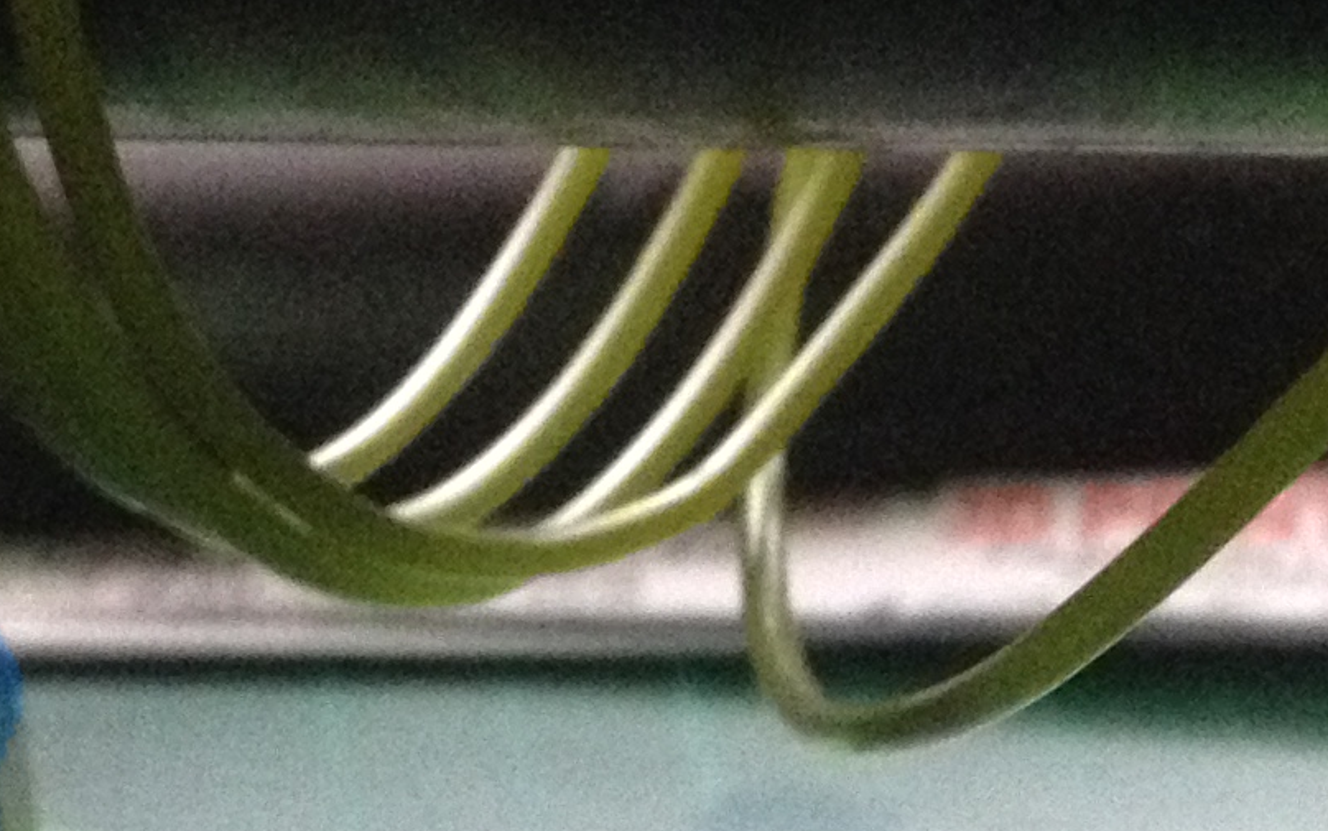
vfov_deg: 8.6
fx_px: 5431
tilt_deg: -26.0
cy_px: 1211
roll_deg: +1.7
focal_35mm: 150
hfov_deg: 13.9
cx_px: 820
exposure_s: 1/20
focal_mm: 4.28
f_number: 2.4
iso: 320
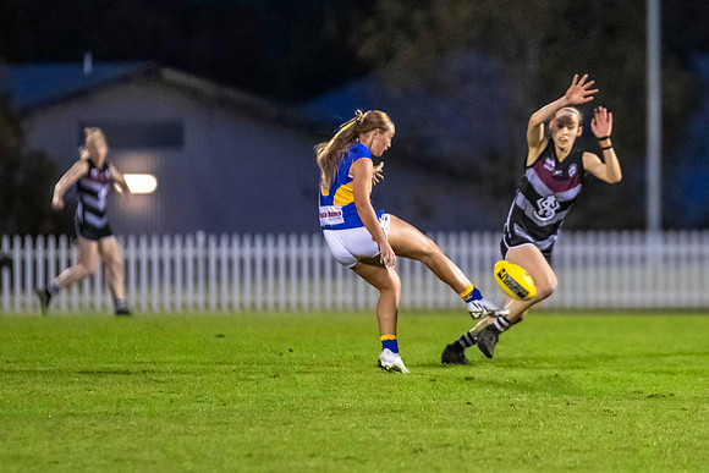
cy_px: 211
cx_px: 527
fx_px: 13623
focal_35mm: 692
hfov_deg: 3.0
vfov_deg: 2.0
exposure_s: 1/1250
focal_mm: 300
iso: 8000
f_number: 2.8
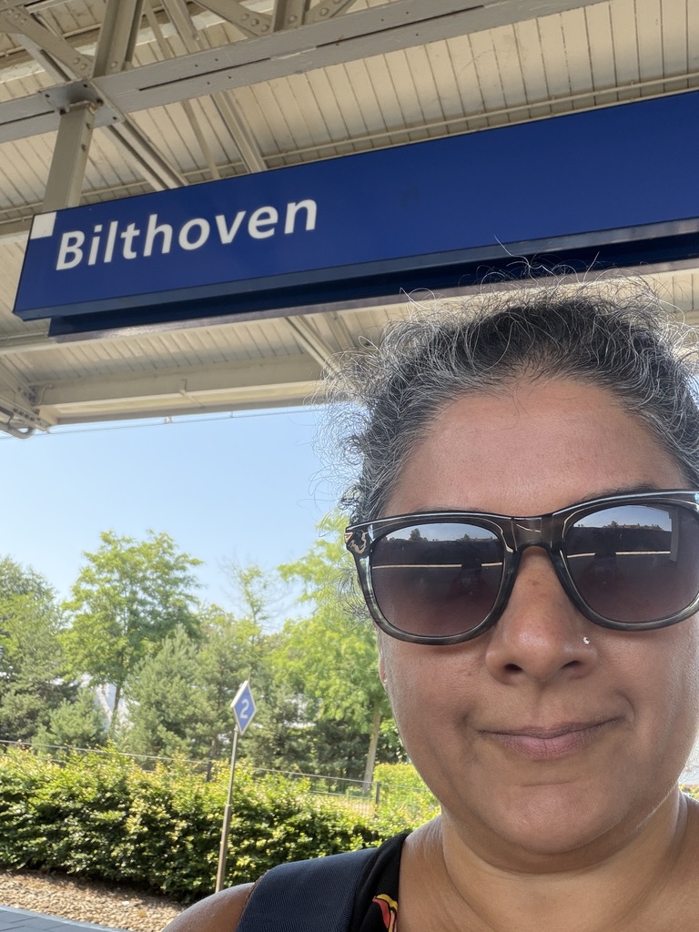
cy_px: 466
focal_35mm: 30
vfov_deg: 60.0
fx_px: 808
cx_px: 350
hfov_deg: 46.8
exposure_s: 1/196
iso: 80
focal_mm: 2.71
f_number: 1.9
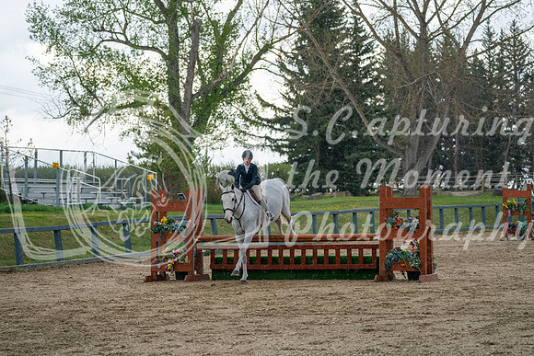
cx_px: 267
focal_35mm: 137
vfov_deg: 10.0
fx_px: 2033
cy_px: 178
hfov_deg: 15.0
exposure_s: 1/1250
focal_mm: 137
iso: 1000
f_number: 5.6
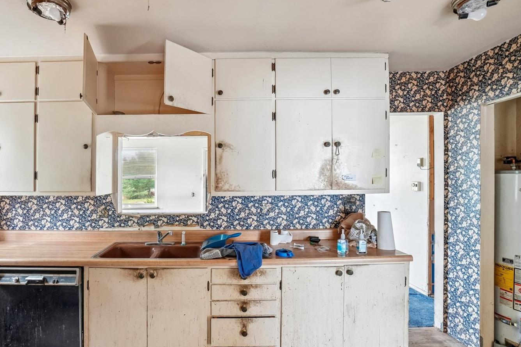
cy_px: 179
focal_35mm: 18
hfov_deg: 89.3
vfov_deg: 67.3
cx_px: 218
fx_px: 260
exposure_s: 1/3.33
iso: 400
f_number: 8
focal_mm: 10
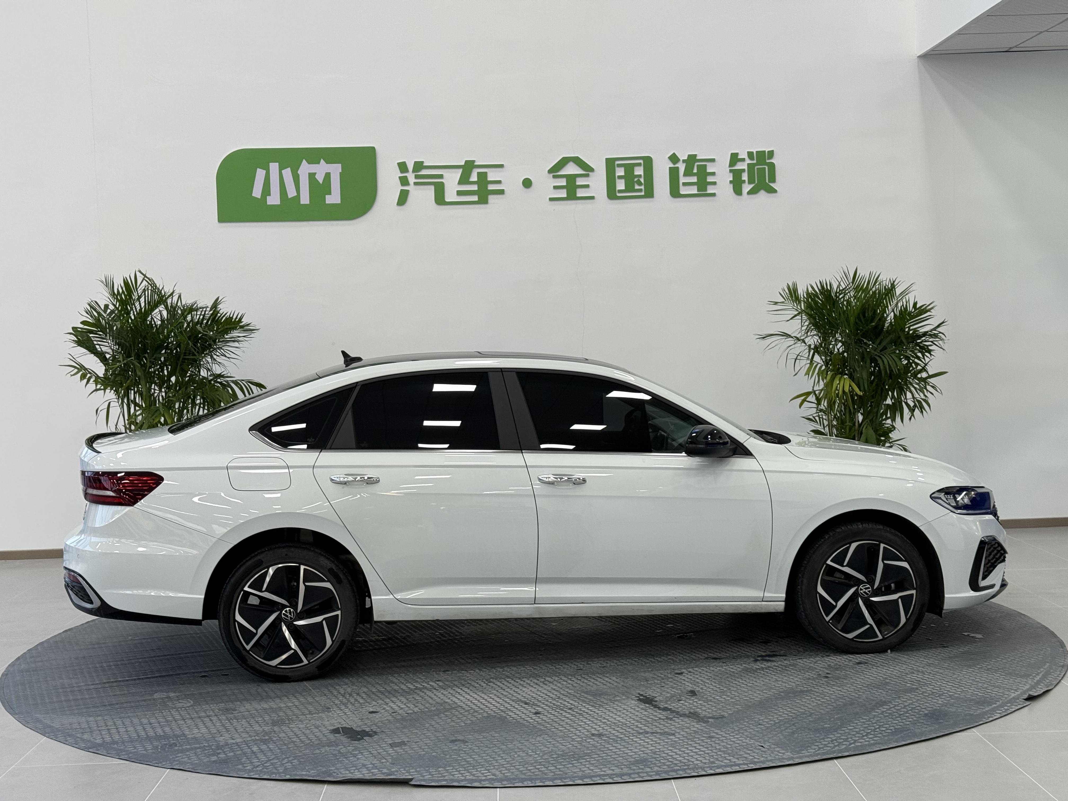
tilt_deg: -2.0
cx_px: 534
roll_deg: +1.1
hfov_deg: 39.7
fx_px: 1481
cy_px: 400
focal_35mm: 48
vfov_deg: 30.3
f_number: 1.78
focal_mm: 6.76
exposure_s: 1/100
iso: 80
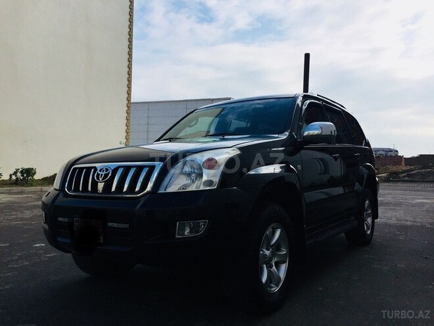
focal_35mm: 29
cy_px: 163
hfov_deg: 61.7
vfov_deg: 48.2
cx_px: 217
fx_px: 364
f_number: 2.2
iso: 32
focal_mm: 4.15
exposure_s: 1/2198
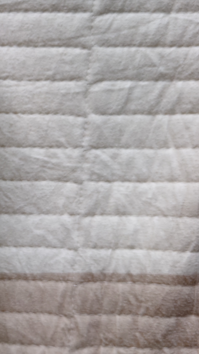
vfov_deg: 34.0
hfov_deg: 17.3
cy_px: 116
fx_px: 573
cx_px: -120
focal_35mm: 61
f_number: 1.75
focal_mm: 8.67
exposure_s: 1/50
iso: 1175
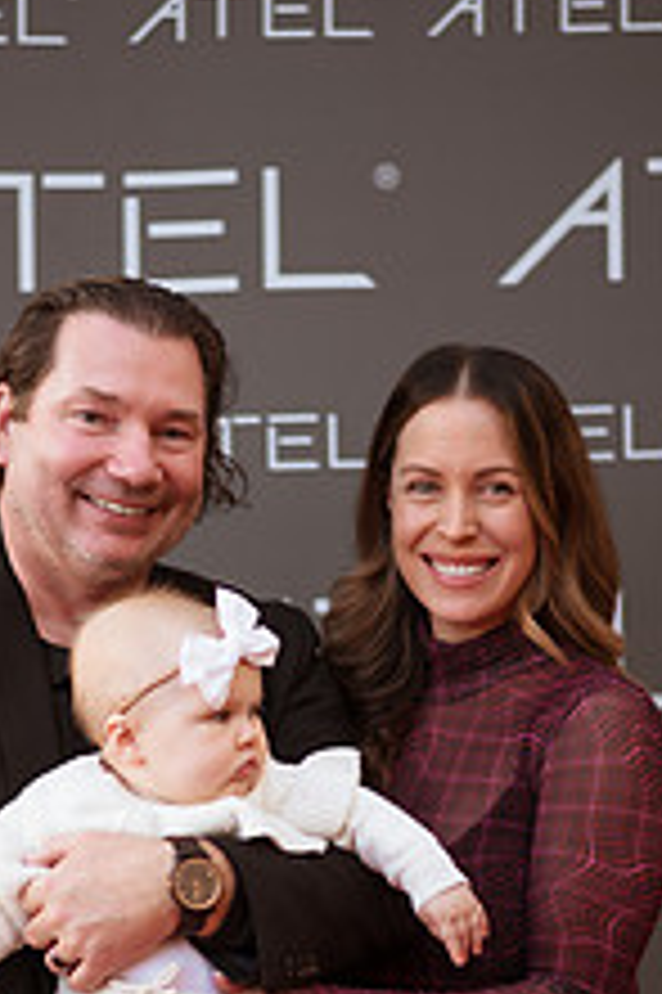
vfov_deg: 17.3
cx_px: 221
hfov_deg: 11.6
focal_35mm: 118
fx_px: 3260
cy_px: 760
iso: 125
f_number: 1.4
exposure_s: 1/1000
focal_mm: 58
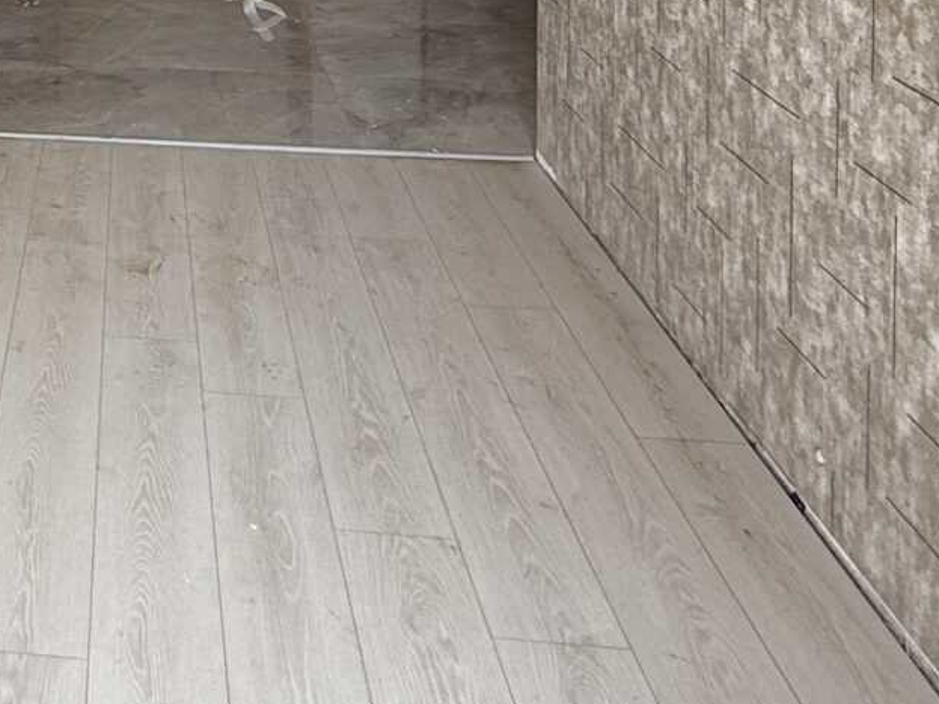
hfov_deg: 37.0
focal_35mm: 46
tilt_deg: -1.9
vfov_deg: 24.9
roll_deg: +0.0
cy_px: -323
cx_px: 3
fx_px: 1248
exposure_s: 1/128
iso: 64
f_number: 2.2
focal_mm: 2.22
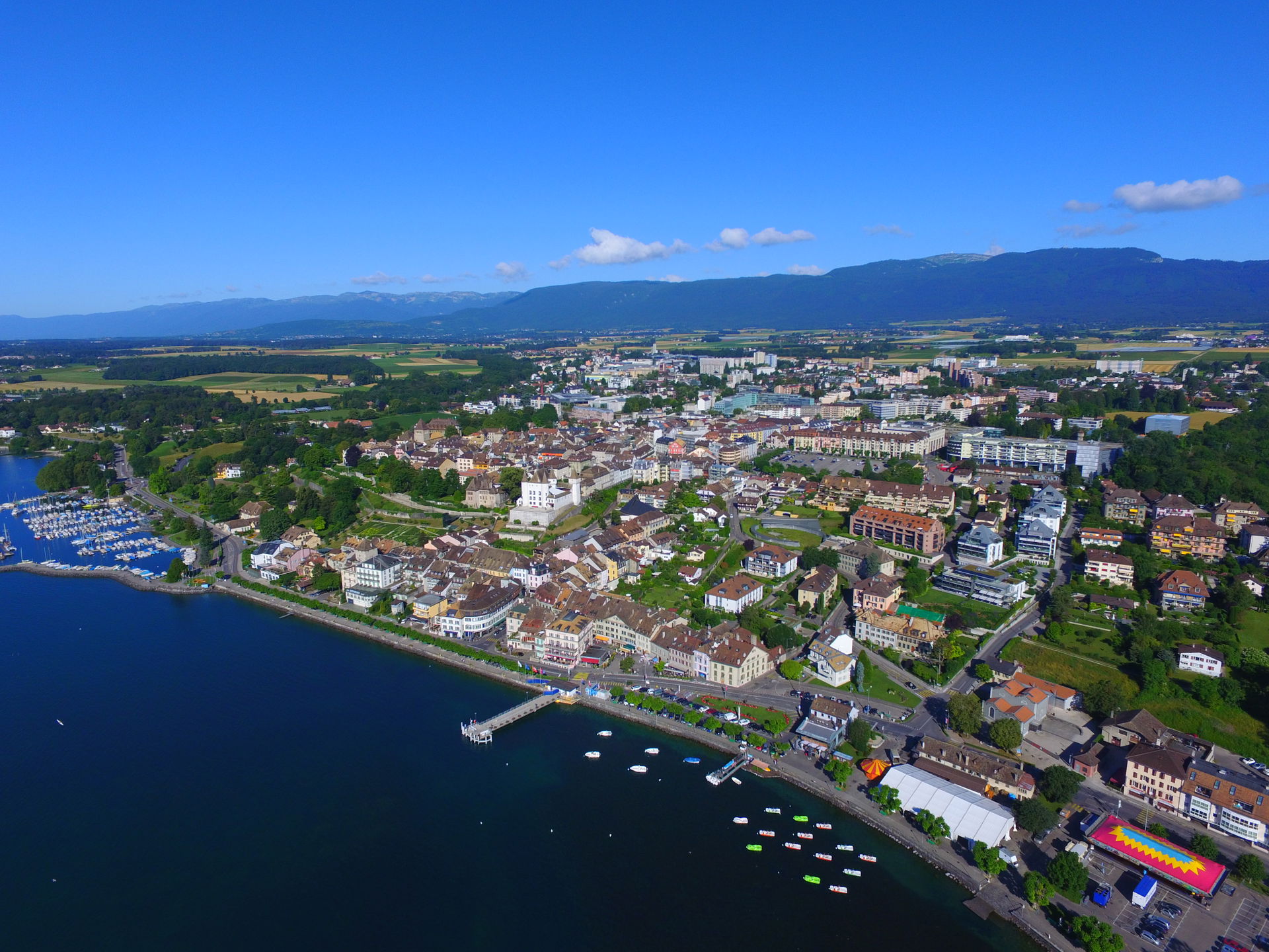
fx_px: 733
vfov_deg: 66.0
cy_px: 476
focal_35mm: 20
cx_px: 634
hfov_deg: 81.7
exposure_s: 1/1669
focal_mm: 3.61
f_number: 2.8
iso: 100
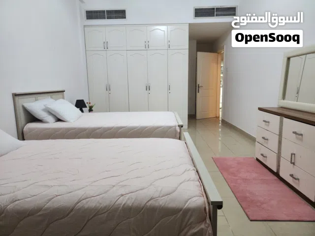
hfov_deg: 73.9
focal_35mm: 23
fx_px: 209
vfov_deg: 58.9
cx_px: 158
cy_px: 118
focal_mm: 6.4
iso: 500
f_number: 1.8
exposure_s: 1/50
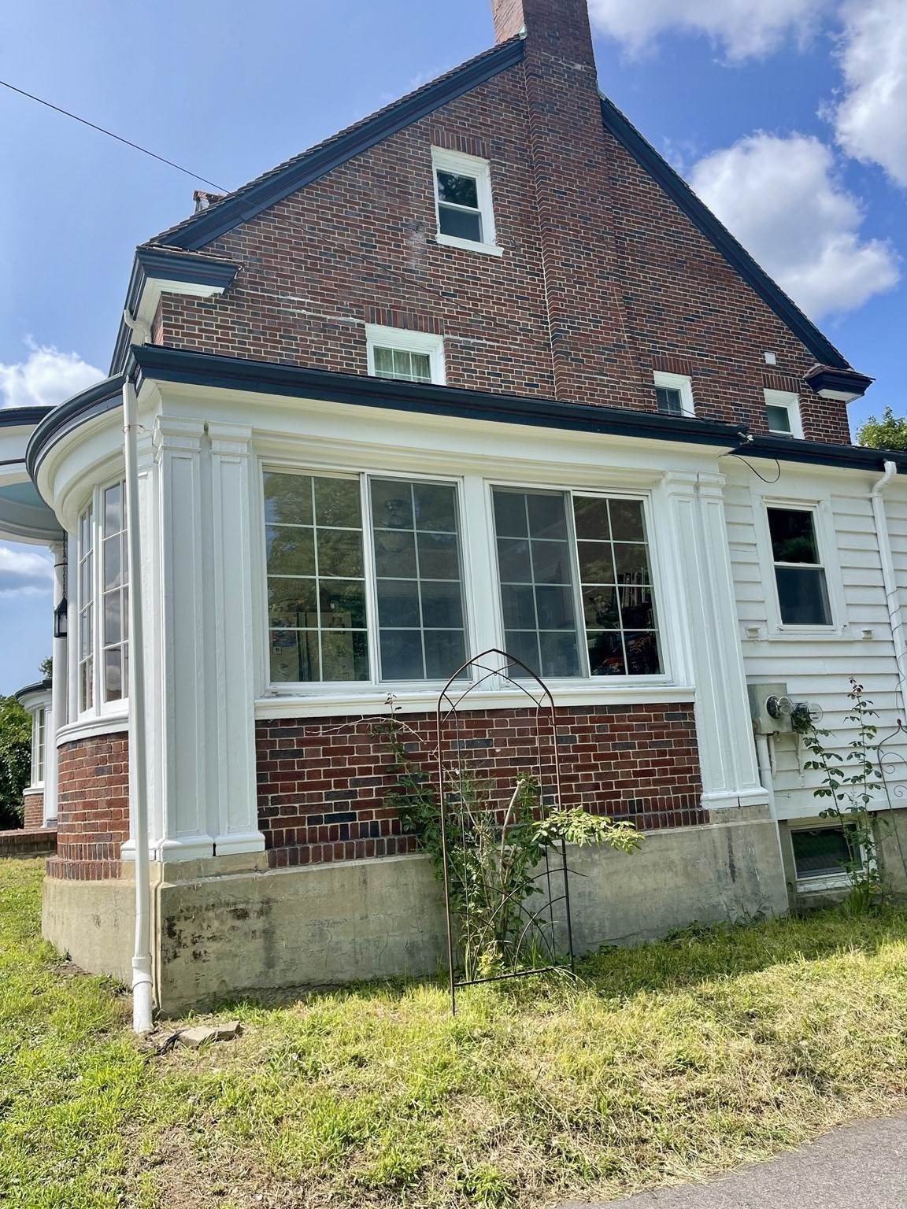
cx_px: 454
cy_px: 604
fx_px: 873
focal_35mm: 25
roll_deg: +4.6
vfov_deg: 69.4
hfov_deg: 54.9
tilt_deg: +13.7
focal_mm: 5.1
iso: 32
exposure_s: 1/1976
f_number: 1.6
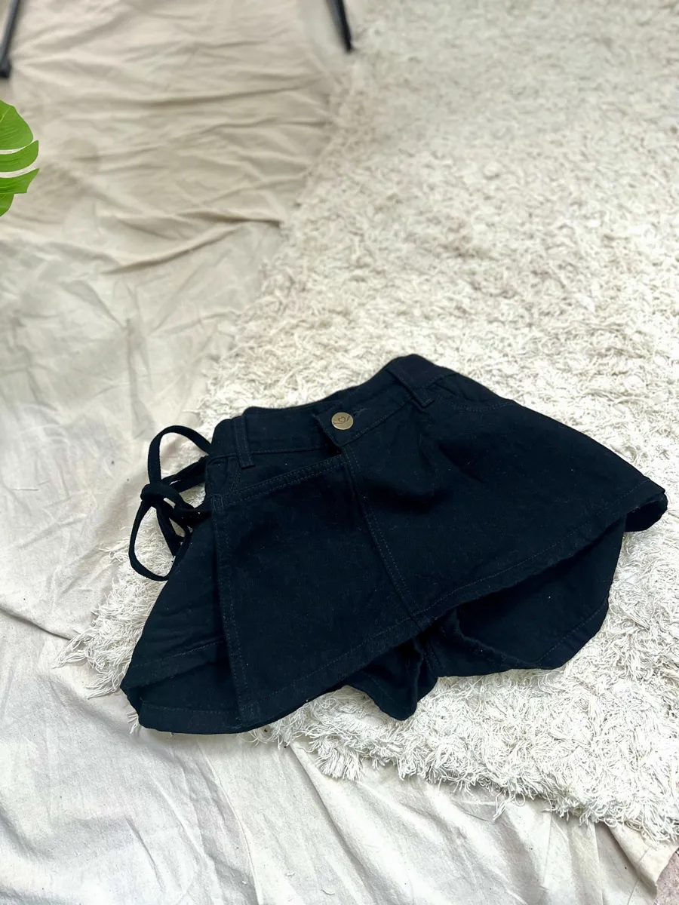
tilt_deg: -68.5
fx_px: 628
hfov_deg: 56.8
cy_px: 452
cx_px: 340
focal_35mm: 24
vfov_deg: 71.6
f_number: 1.78
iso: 250
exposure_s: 1/60
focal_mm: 6.86
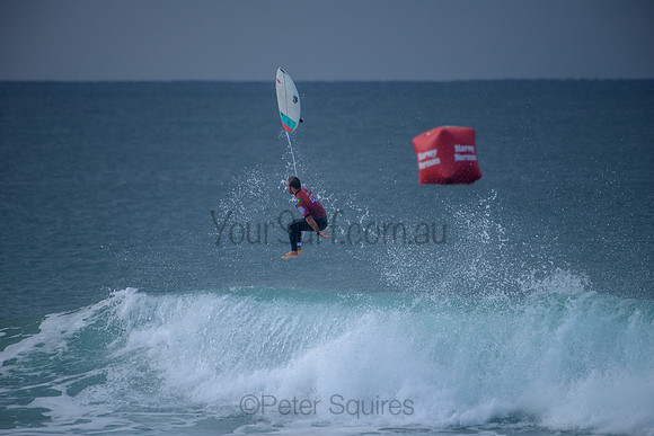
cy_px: 218
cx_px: 327
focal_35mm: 509
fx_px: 9244
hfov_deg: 4.1
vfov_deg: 2.7
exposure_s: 1/2000
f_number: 5.6
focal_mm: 500
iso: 280
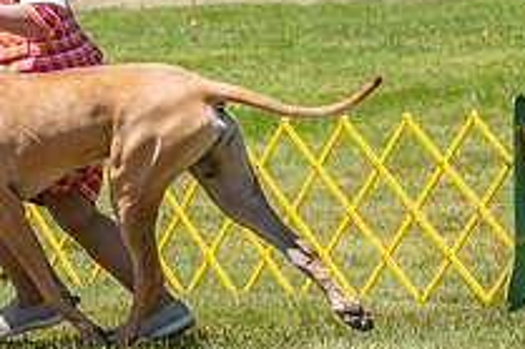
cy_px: -31
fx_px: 5260
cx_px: -75
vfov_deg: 3.8
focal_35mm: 361
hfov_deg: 5.7
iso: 320
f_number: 6.3
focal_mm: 124
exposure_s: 1/2500
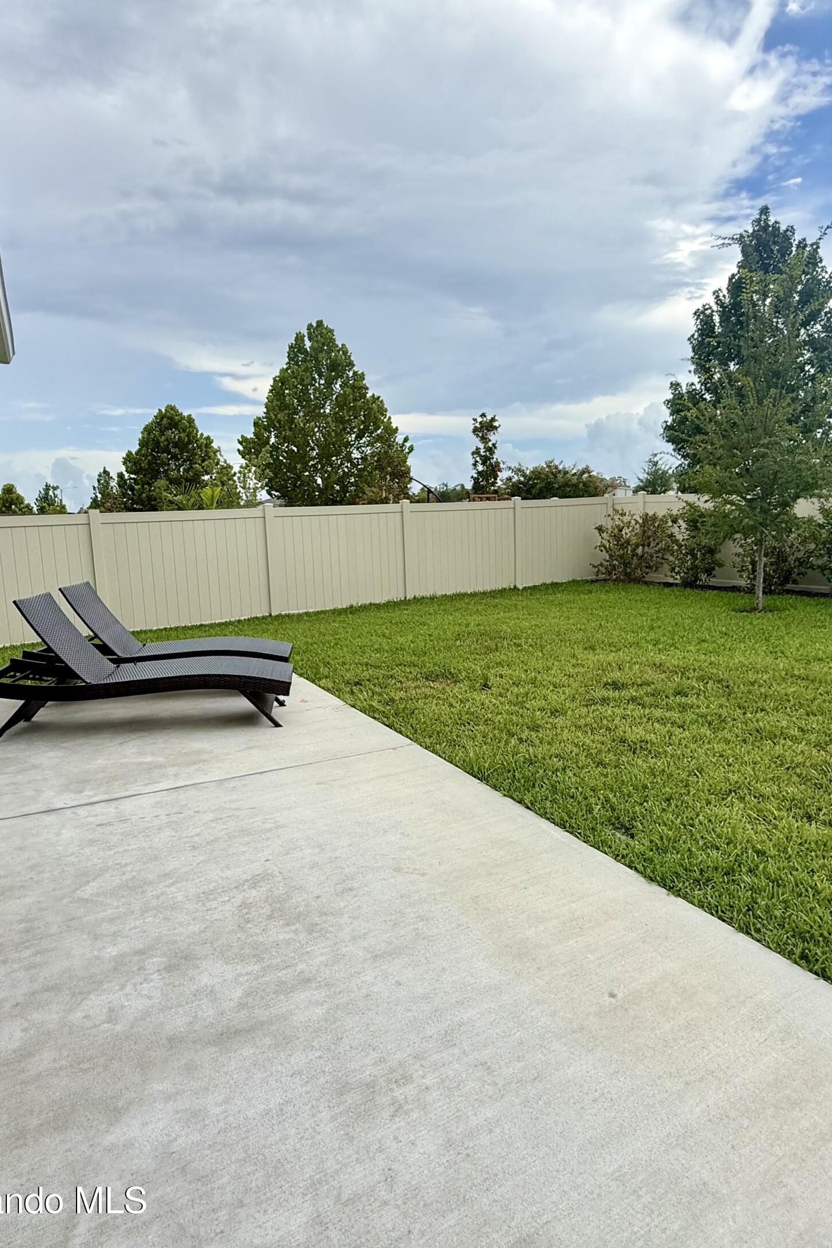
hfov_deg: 61.8
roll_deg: +1.0
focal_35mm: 20
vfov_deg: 84.0
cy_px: 617
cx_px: 456
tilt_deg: -7.9
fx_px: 693
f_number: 2.2
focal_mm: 2.22
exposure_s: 1/970
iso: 50
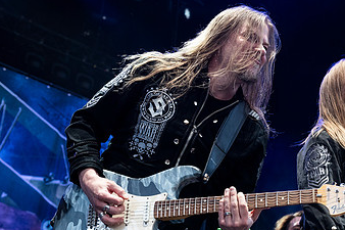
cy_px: 171
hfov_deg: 25.0
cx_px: 269
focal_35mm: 80
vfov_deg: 17.0
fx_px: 766
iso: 1250
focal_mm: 40
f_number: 4
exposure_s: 1/320
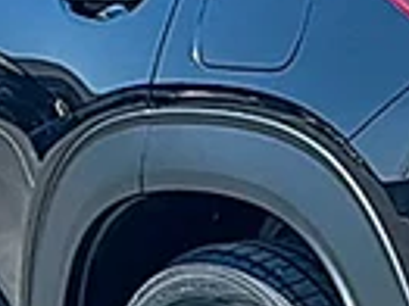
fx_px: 2455
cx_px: 365
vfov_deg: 7.1
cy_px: 95
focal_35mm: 208
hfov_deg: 9.5
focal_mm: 6.86
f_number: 1.78
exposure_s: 1/1698
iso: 80
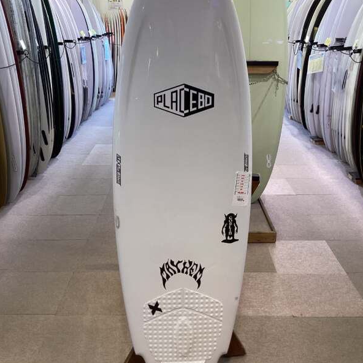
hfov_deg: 44.9
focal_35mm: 37
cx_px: 182
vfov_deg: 44.8
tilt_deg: -17.7
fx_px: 439
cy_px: 155
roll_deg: +0.8
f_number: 2.4
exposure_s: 1/50
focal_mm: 3.3
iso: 64
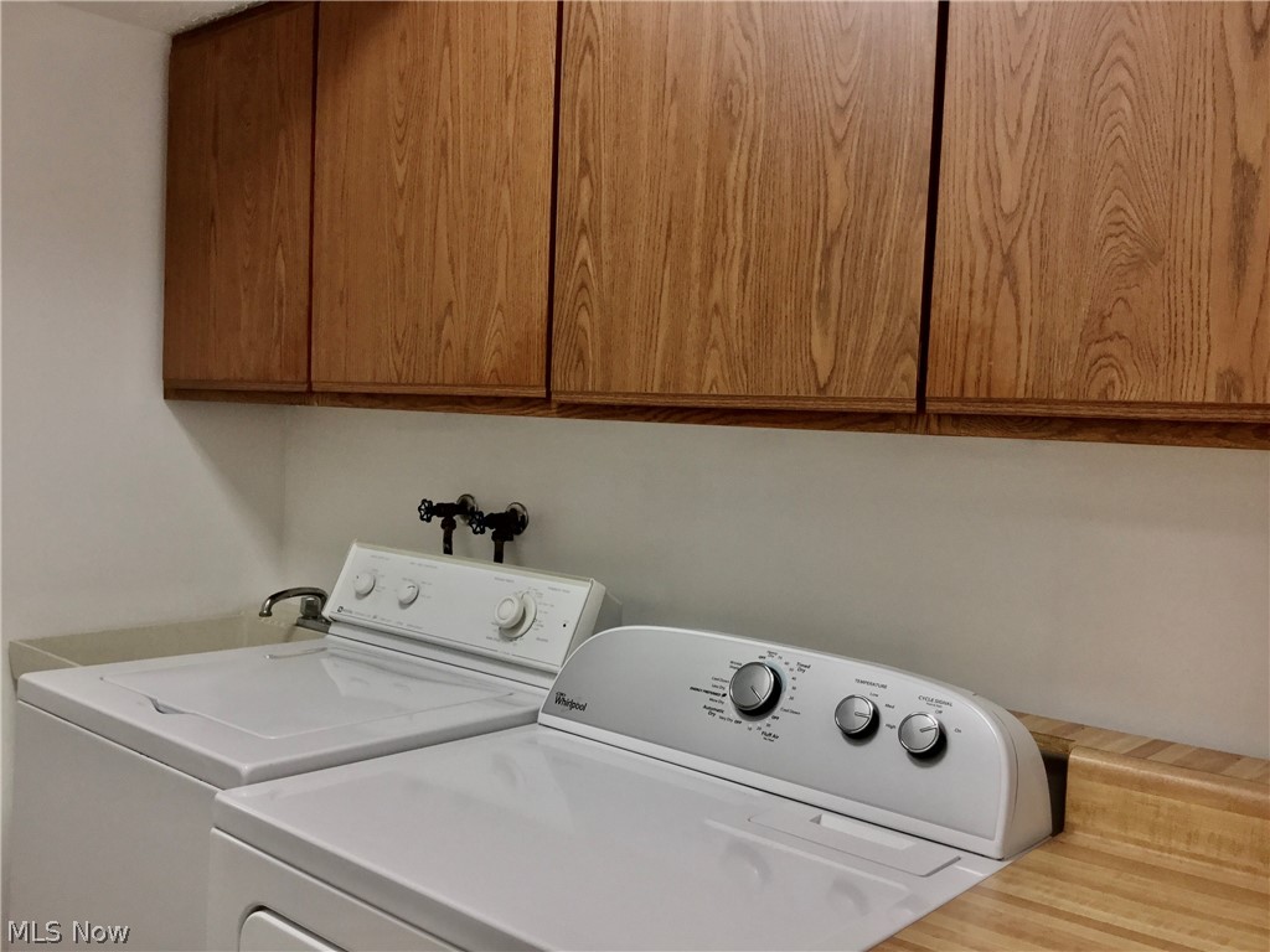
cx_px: 635
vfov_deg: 45.4
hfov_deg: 58.4
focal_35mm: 31
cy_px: 476
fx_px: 1137
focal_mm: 3.3
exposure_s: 1/30
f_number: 2.4
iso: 100
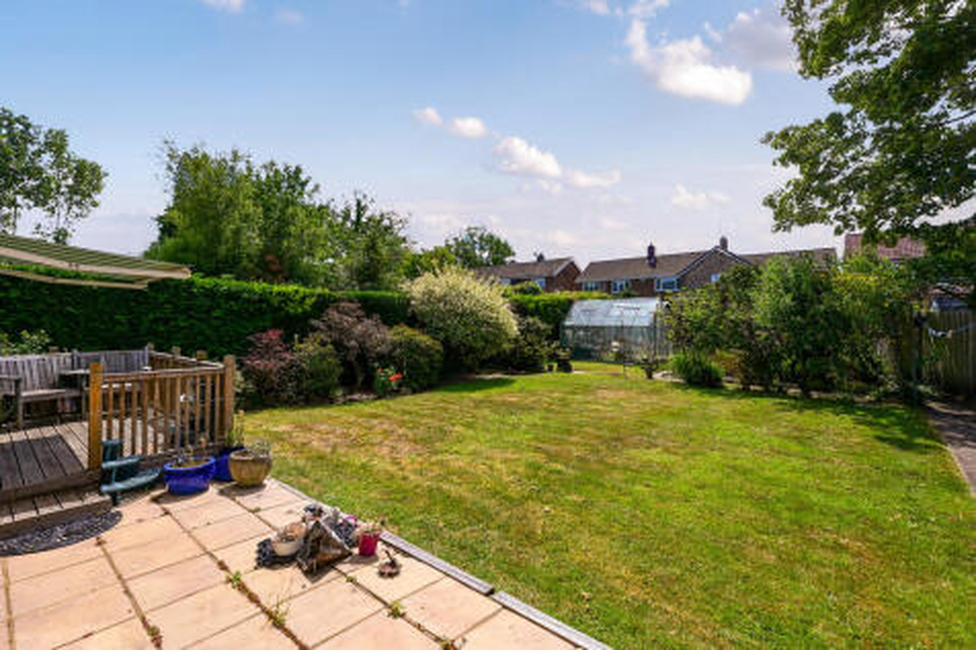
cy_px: 325
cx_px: 488
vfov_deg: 73.7
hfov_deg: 96.8
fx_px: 434
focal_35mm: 16
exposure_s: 1/2500
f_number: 5.6
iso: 400
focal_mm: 16
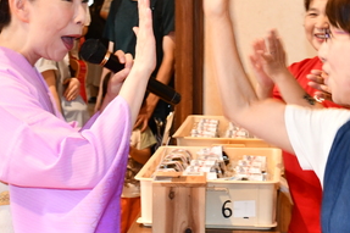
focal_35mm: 99
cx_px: 215
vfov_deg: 13.8
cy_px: 88
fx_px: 962
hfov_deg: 20.6
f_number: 4
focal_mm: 26
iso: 2000
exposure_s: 1/60
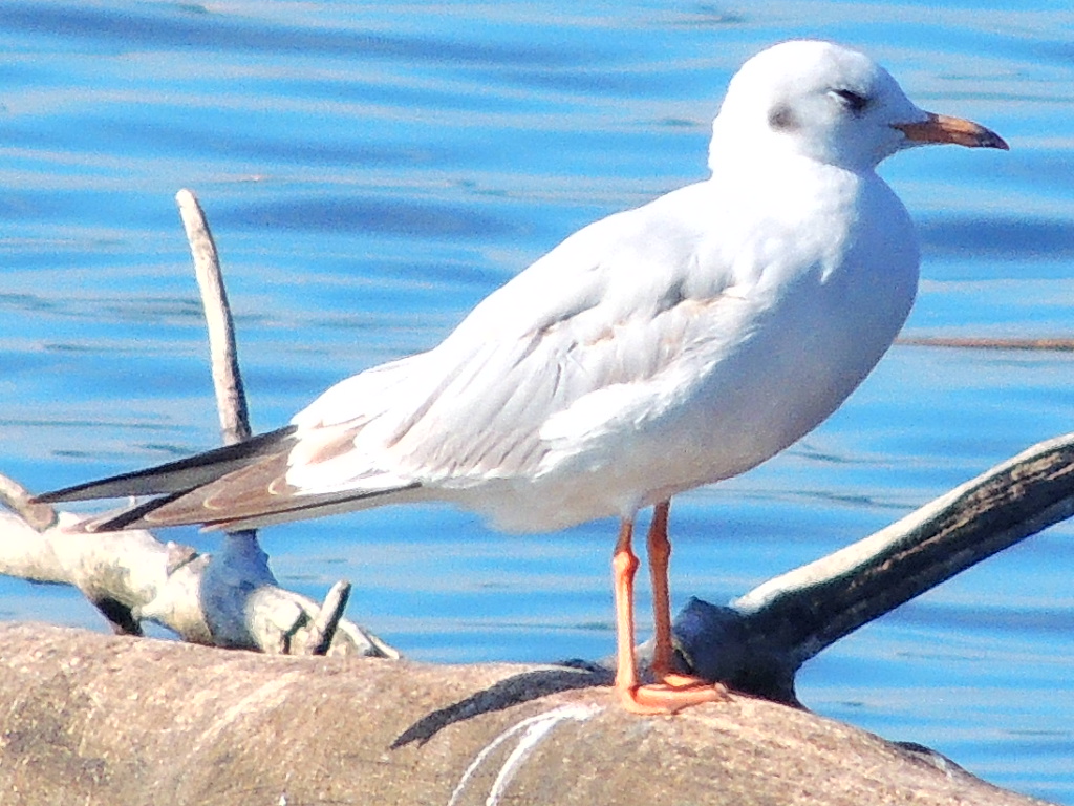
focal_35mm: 1000
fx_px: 31026
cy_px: 403
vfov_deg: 1.5
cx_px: 537
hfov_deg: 2.0
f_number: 5.9
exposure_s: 1/500
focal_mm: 180
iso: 160
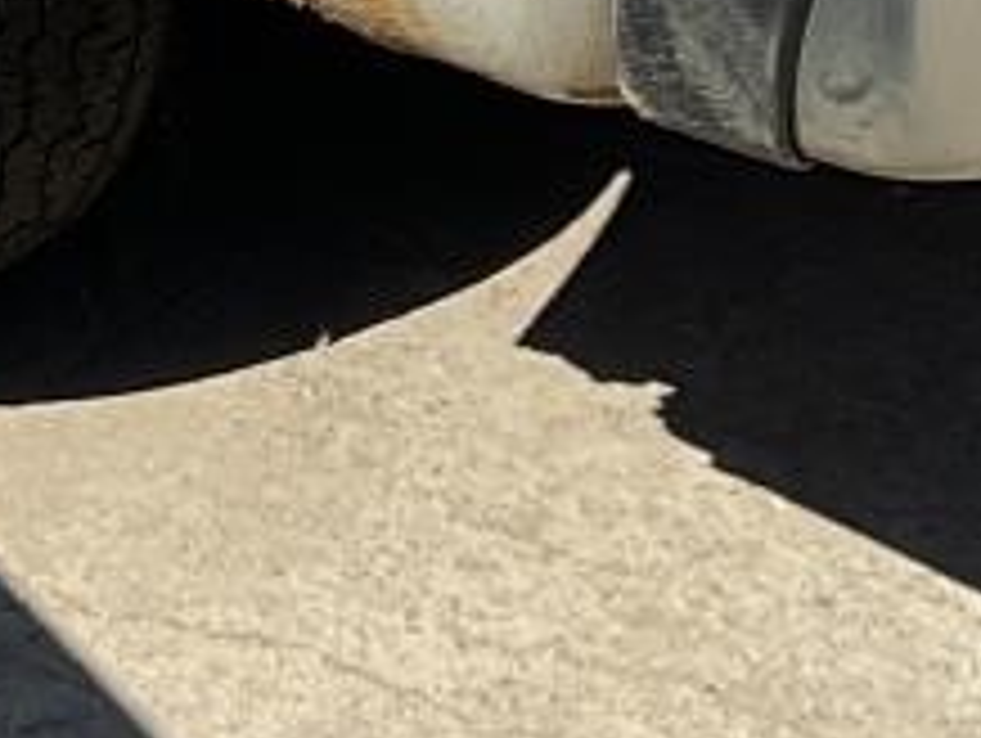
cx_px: 225
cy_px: -1080
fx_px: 4823
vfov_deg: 8.0
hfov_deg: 11.6
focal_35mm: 170
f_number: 1.8
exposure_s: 1/3125
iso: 16
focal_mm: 3
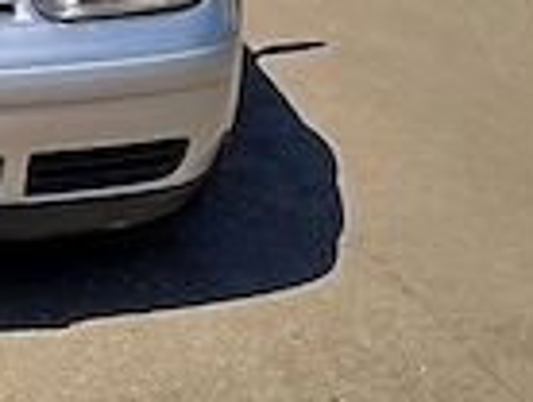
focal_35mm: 104
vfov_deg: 13.8
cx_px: -108
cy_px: -89
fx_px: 1604
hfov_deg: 17.9
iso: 50
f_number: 1.7
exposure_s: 1/1128
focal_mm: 5.31
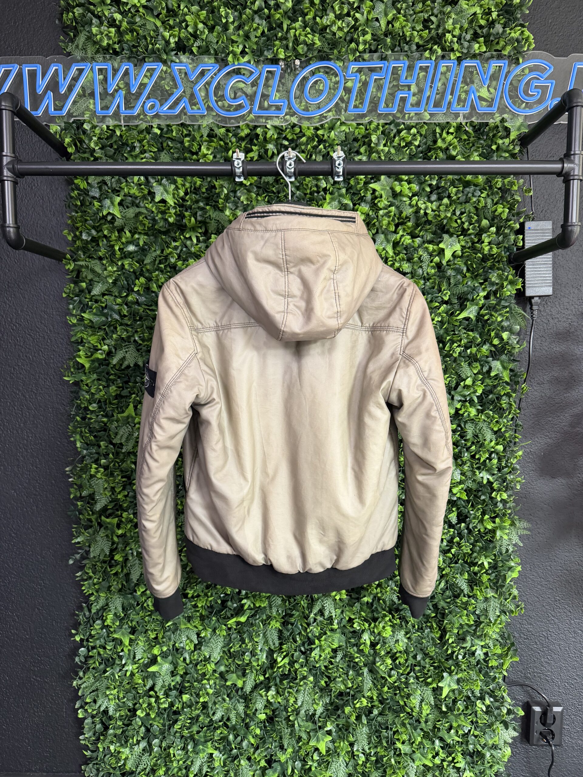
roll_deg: +0.4
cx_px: 292
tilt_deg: -4.2
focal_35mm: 24
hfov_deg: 56.8
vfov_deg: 71.6
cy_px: 388
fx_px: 539
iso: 250
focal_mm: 6.76
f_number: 1.78
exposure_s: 1/60
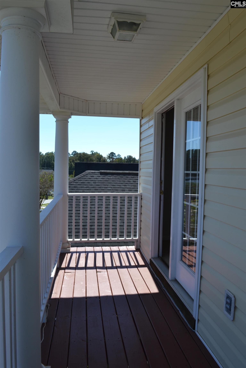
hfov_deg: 47.9
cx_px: 123
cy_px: 184
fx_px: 277
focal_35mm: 27
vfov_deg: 67.4
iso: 100
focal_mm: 18
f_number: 8
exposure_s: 1/250
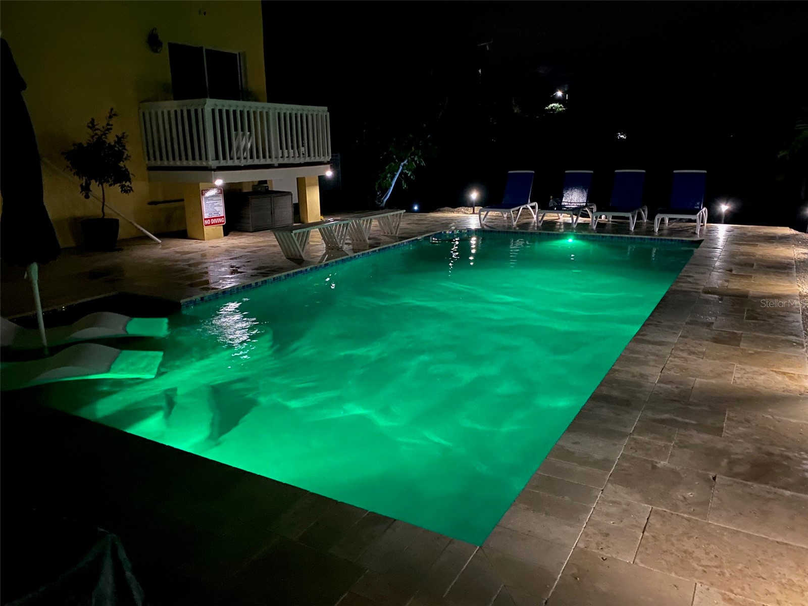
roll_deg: +1.1
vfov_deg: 53.1
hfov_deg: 67.3
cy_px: 303
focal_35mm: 26
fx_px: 607
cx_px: 404
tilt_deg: -14.3
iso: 800
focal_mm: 4.25
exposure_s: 1/8
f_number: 1.8
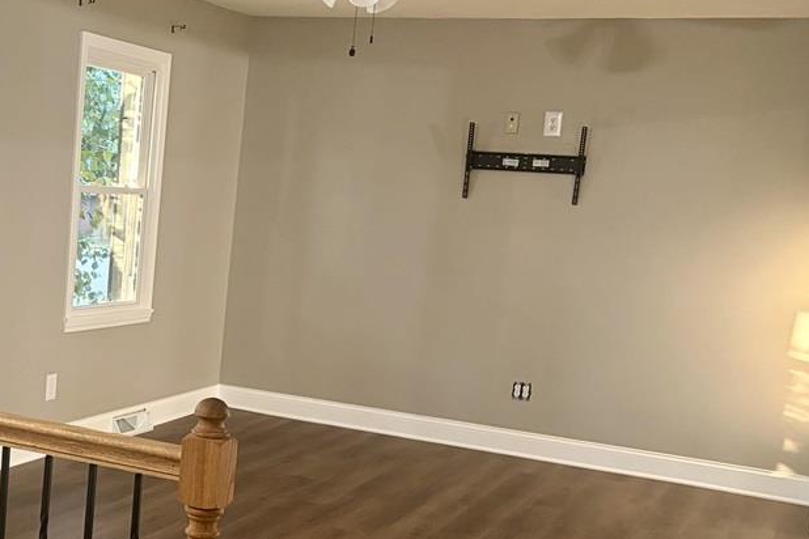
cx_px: 113
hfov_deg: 34.1
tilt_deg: -9.5
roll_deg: -4.8
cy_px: 391
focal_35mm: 56
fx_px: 1258
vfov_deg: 24.0
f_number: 1.6
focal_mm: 5.96
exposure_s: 1/60
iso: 250
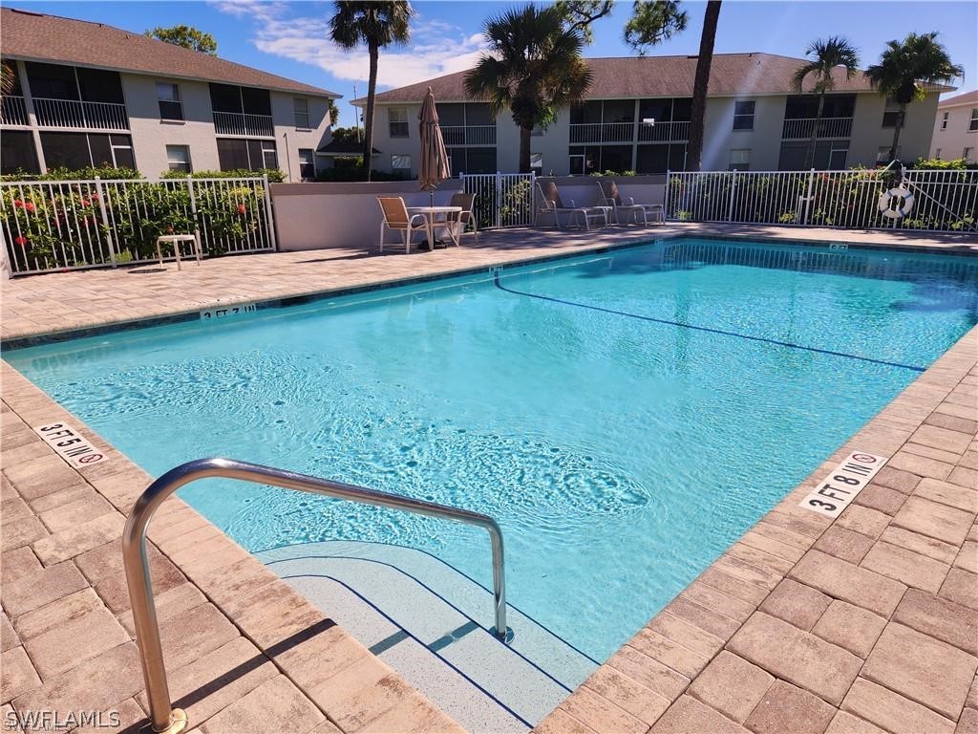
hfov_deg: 73.9
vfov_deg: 58.9
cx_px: 489
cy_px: 367
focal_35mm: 23
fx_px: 650
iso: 20
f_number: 1.8
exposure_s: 1/2510
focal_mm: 5.4
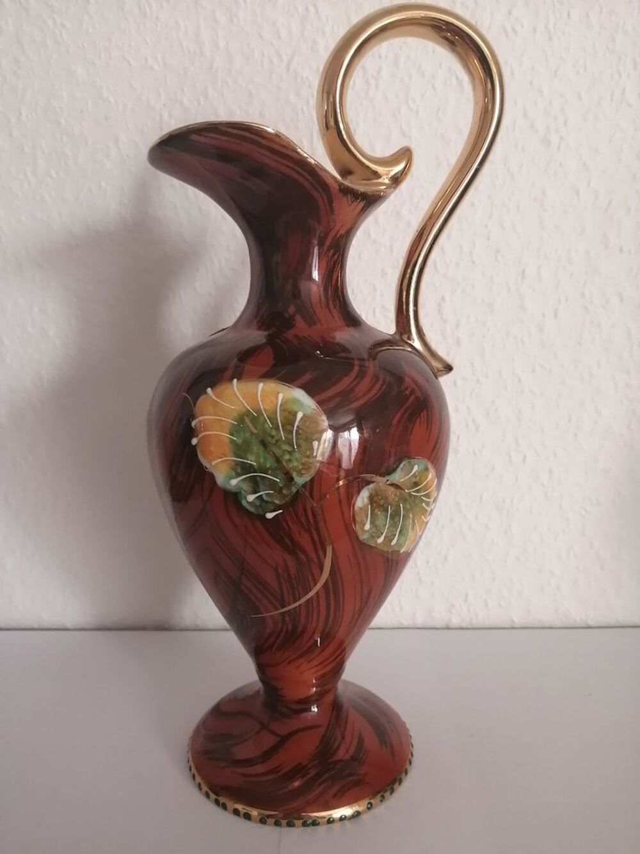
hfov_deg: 51.4
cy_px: 427
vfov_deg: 65.3
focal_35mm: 27
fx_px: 665
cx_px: 320
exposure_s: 1/33.3
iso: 200
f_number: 1.8
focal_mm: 3.62
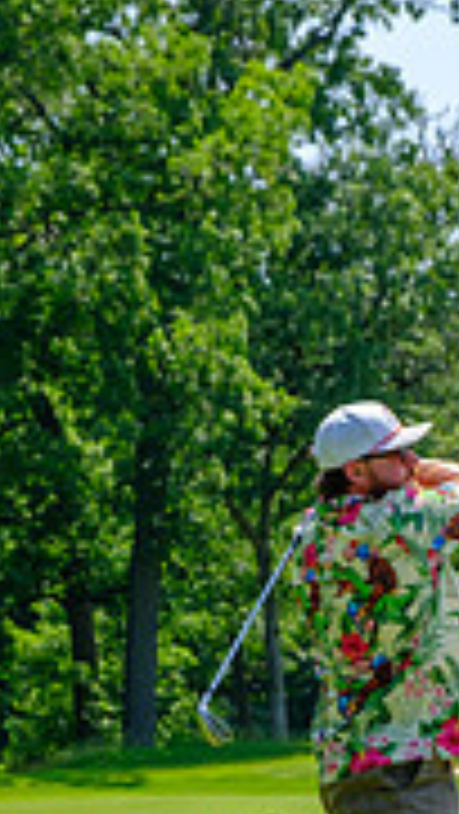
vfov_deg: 11.2
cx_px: 405
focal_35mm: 190
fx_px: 4105
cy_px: 810
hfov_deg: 6.4
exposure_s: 1/320
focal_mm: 48.4
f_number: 5.6
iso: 200
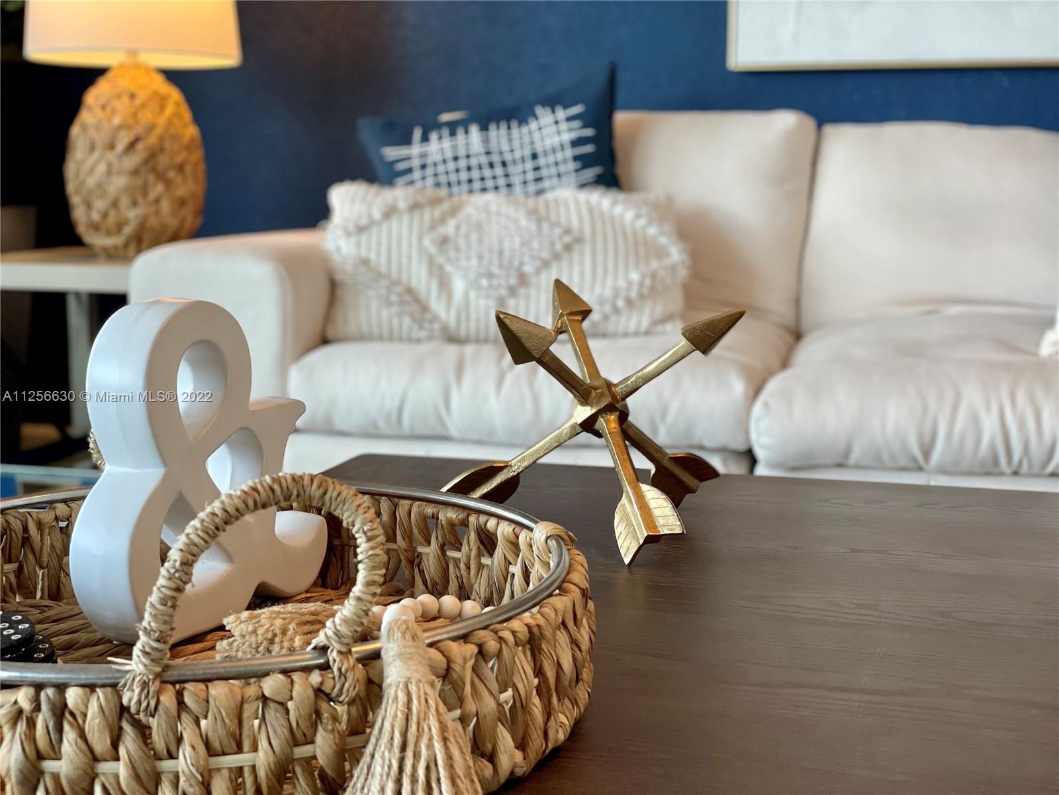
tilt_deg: -7.6
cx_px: 530
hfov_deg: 36.8
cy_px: 398
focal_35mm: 52
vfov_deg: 28.0
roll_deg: -0.8
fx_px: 1591
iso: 125
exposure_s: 1/120
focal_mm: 6
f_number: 2
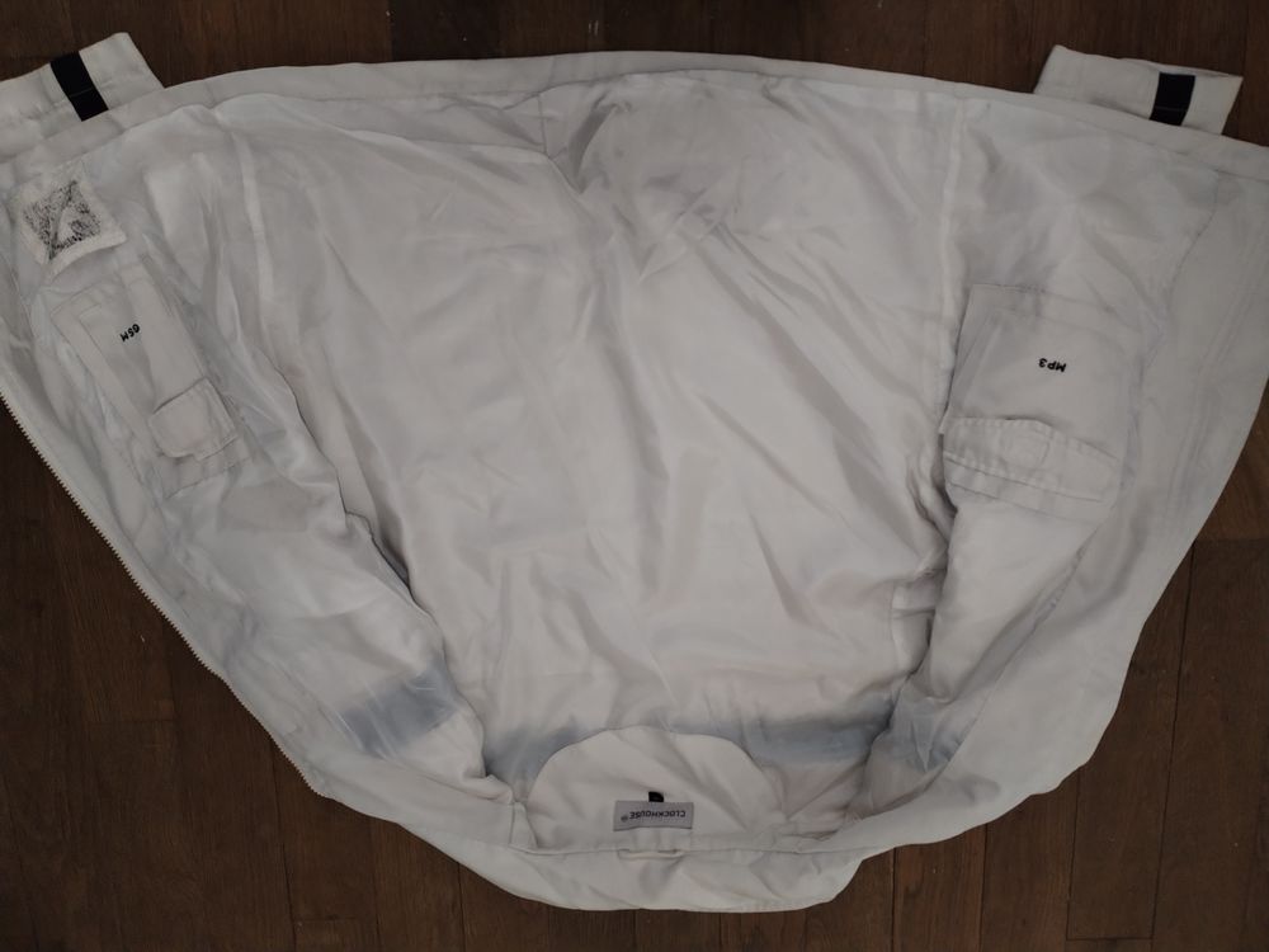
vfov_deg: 53.1
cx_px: 634
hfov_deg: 67.3
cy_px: 476
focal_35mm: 26
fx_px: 953
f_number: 1.8
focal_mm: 4.75
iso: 1043
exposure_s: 1/25
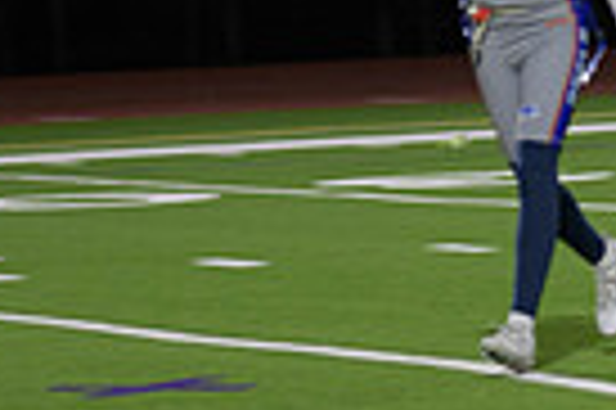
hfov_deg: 4.0
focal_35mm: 509
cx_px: 877
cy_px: 291
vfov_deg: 2.7
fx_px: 8699
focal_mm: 120
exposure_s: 1/200
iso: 560
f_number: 2.8
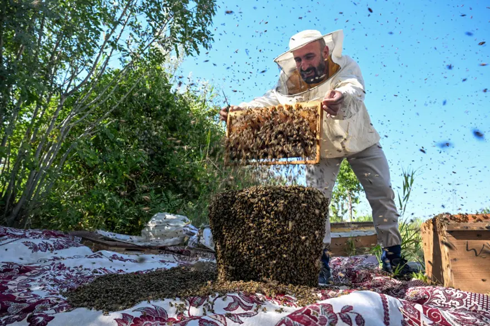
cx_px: 245
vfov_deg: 53.1
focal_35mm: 24
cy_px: 163
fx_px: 327
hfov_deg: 73.8
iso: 100
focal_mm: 24
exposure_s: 1/100
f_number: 6.3
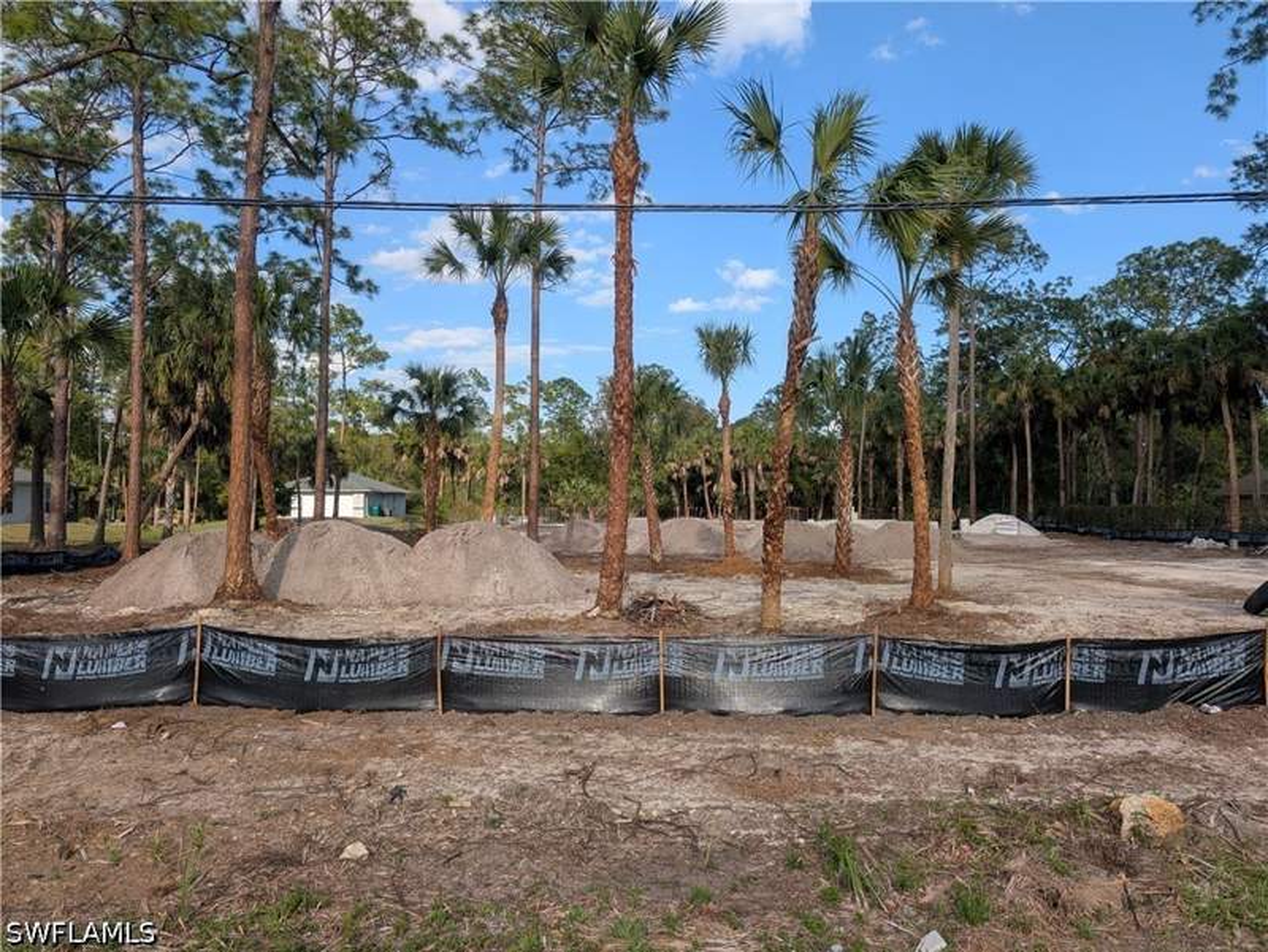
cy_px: 476
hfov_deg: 71.6
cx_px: 634
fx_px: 880
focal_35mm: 24
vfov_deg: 56.9
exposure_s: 1/940
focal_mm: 6.9
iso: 22
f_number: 1.68
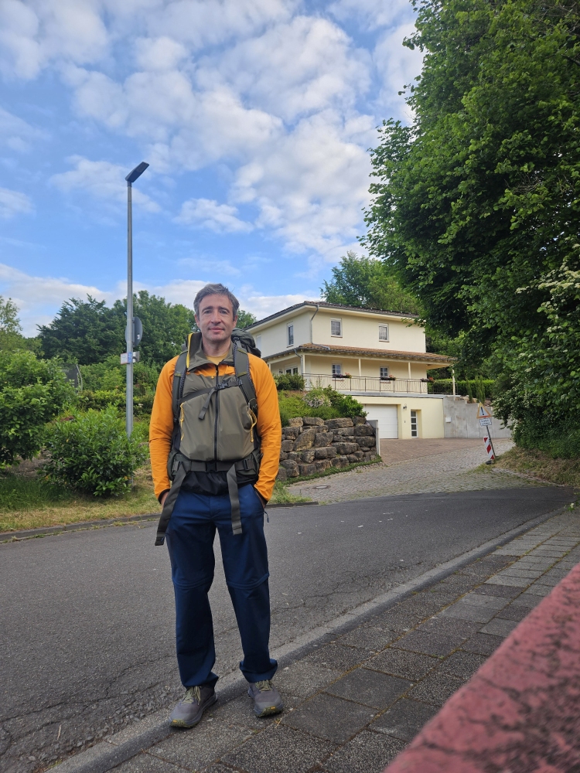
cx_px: 290
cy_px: 386
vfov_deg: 73.9
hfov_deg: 58.9
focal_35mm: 23
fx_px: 514
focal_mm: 5.4
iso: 25
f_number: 1.8
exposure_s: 1/187
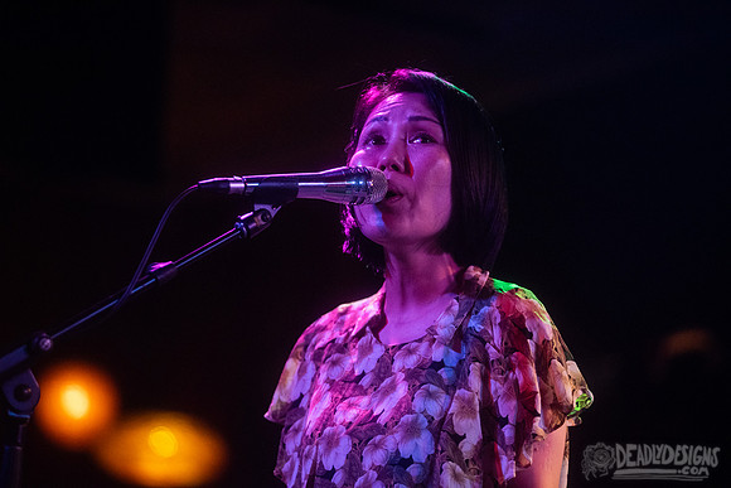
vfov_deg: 10.2
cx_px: 366
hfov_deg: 15.2
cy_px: 244
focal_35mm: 135
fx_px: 2742
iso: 2500
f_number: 3.2
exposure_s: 1/160
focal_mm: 135
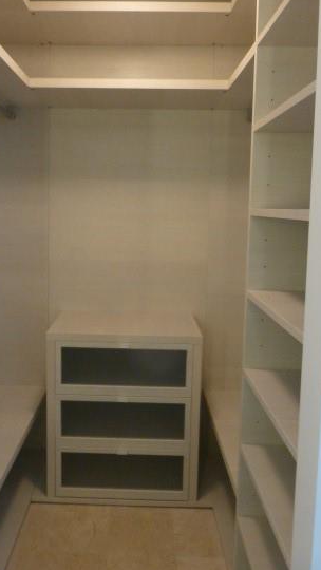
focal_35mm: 31
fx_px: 469
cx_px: 124
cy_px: 260
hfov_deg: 37.6
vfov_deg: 62.5
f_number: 3.3
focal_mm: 4.3
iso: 400
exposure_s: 1/40
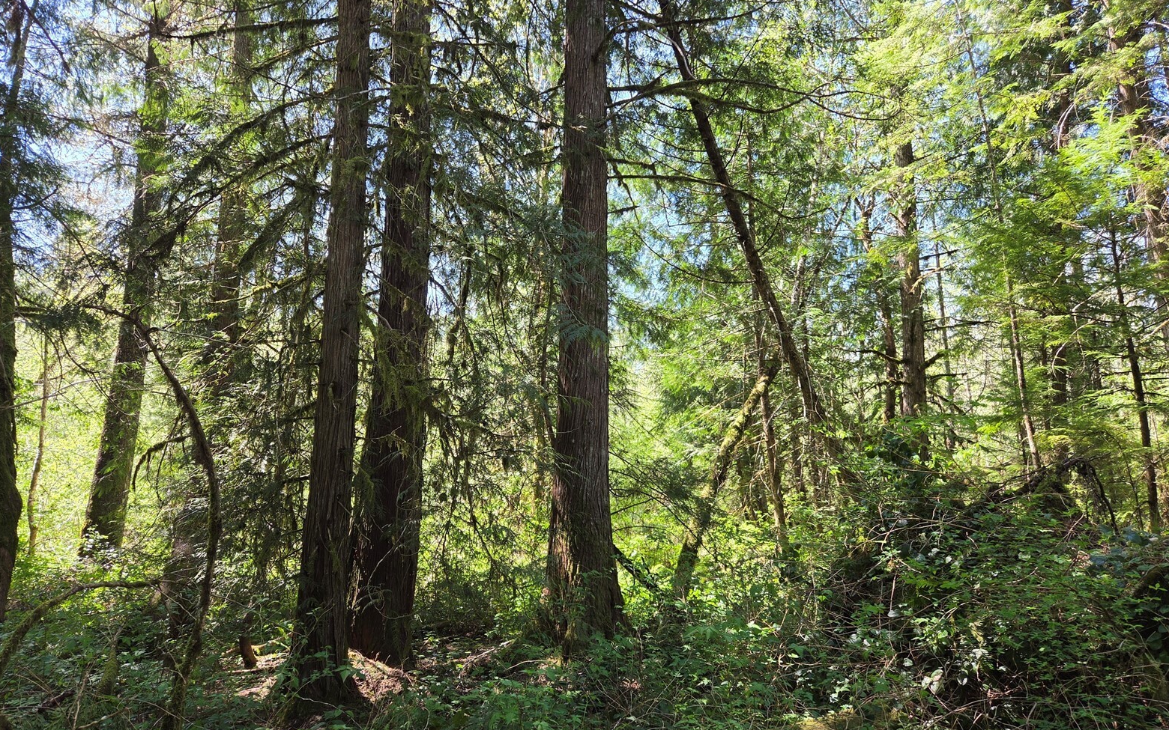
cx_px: 584
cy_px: 351
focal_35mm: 25
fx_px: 796
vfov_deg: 49.3
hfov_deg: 72.5
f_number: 1.8
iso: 40
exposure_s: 1/180
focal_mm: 5.4
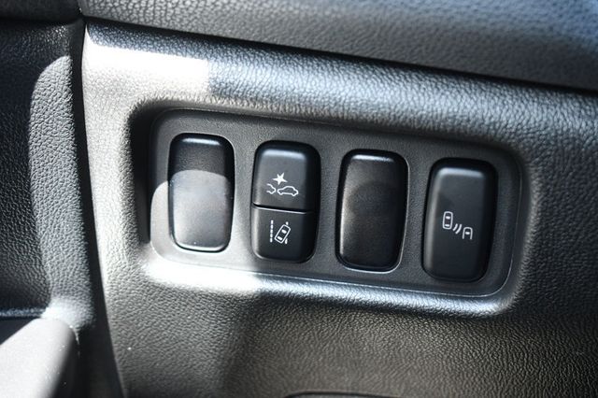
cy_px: 199
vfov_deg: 20.3
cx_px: 299
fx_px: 1112
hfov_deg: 30.1
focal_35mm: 67
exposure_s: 1/125
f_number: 5
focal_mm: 45
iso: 1000
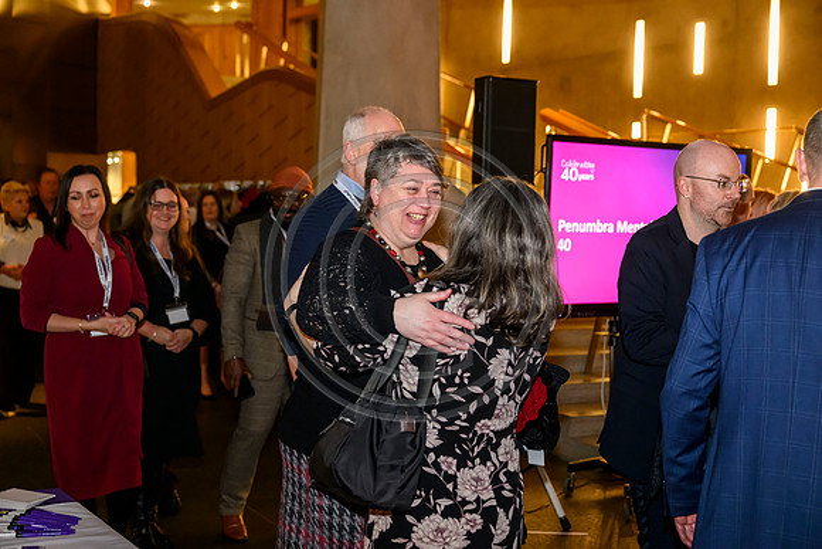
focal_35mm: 51
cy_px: 274
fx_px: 1165
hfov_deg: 38.9
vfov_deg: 26.5
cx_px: 411
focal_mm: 51
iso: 6400
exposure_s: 1/125
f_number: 4
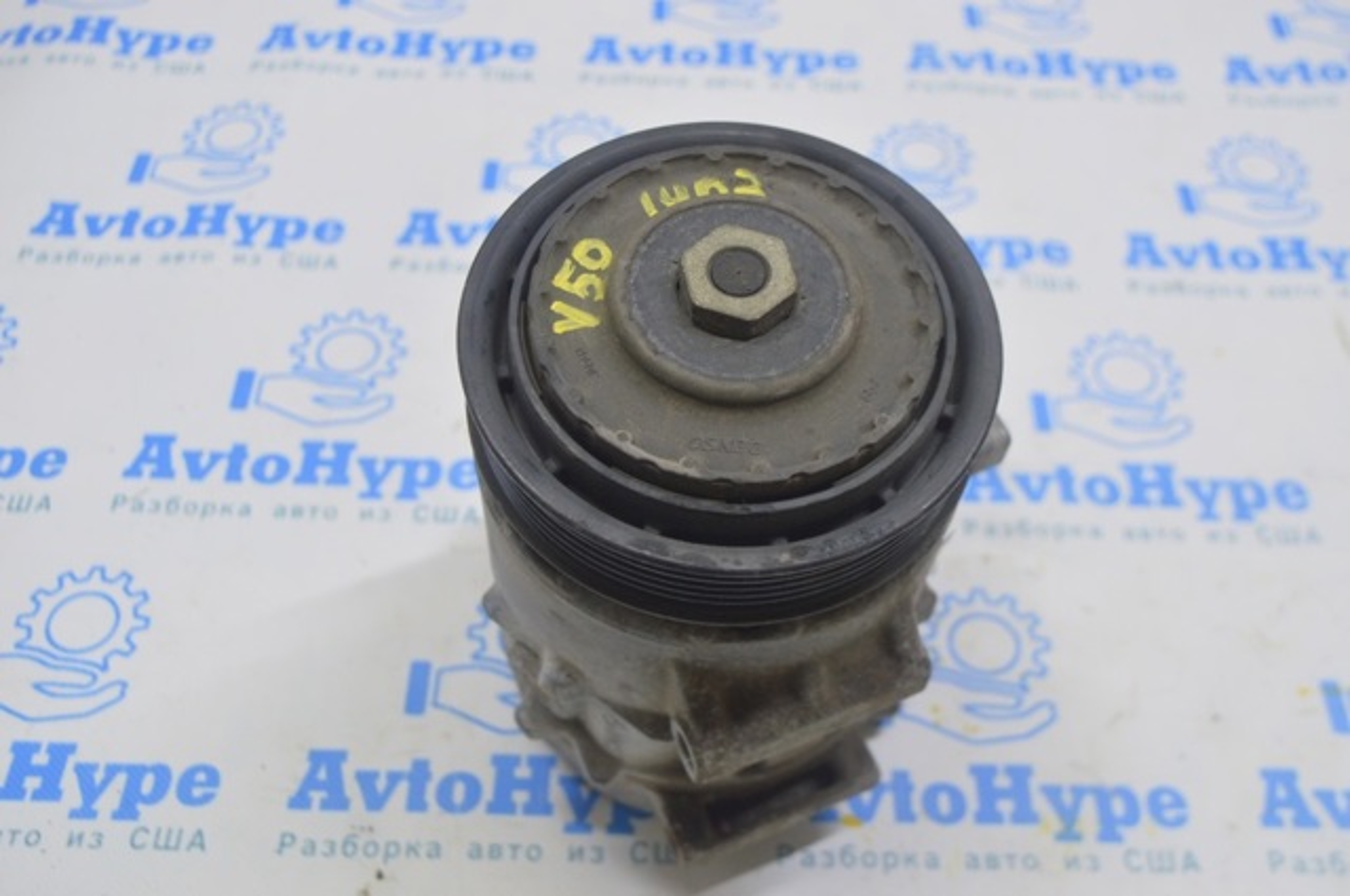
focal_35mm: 42
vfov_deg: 31.8
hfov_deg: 46.5
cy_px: 448
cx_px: 675
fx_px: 1573
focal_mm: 28
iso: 400
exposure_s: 1/20
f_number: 5.6
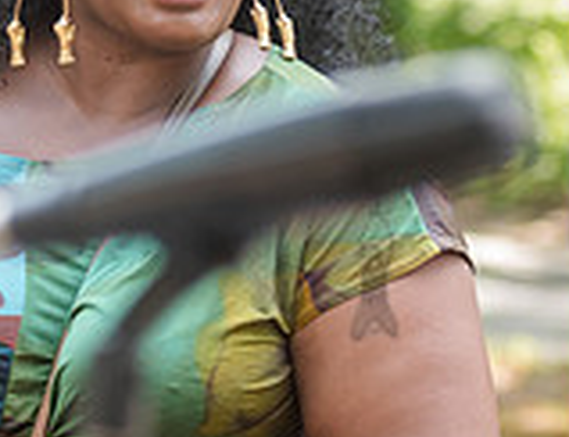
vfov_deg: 3.9
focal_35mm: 382
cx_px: 42
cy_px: 58
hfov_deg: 5.1
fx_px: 6332
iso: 400
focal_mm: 92
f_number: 4
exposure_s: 1/160
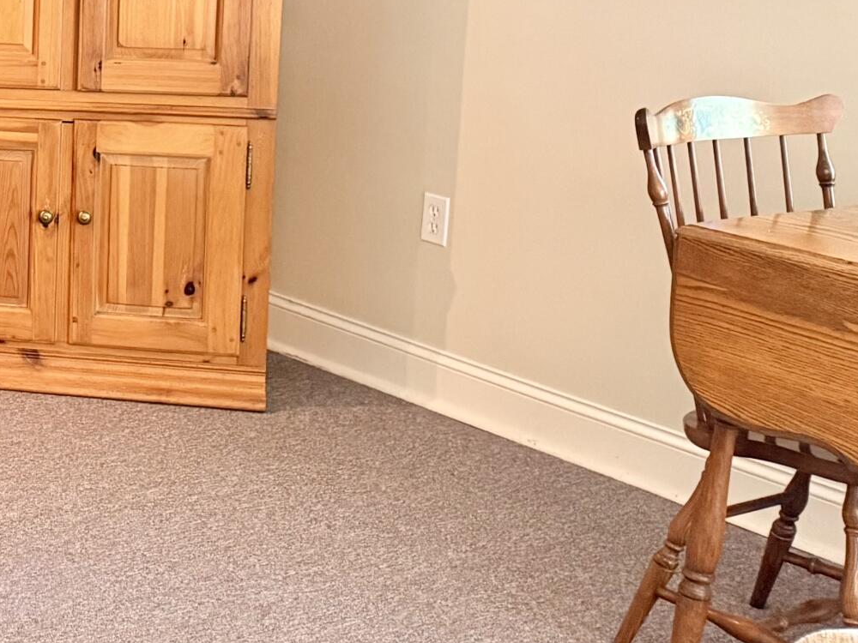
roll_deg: -0.8
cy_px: 38
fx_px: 1785
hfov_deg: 23.2
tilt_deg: -8.4
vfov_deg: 20.0
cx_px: -322
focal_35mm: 72
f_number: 1.78
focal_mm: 6.76
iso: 640
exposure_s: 1/40
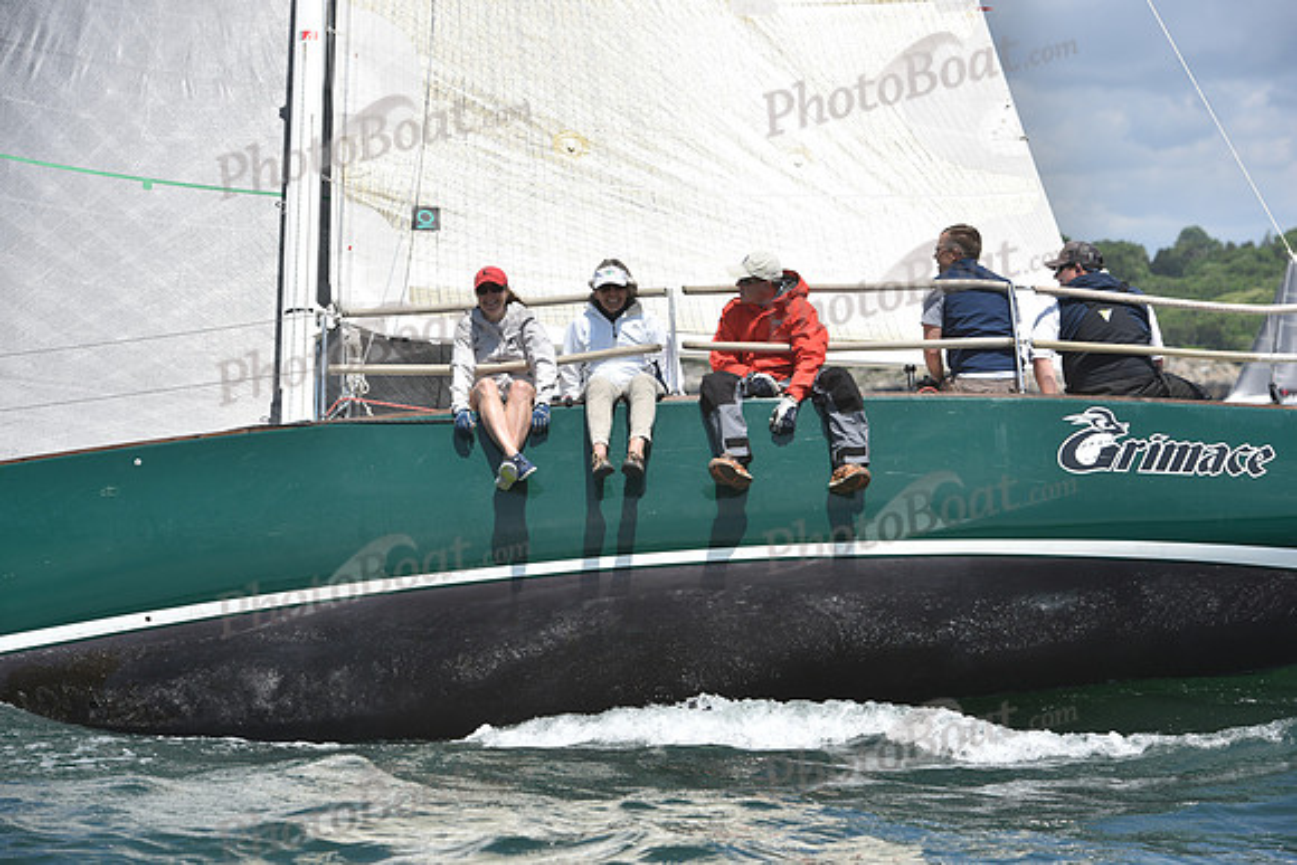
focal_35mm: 122
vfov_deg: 11.2
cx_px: 648
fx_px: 4396
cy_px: 432
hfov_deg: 16.8
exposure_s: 1/1250
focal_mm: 122
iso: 250
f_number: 7.1
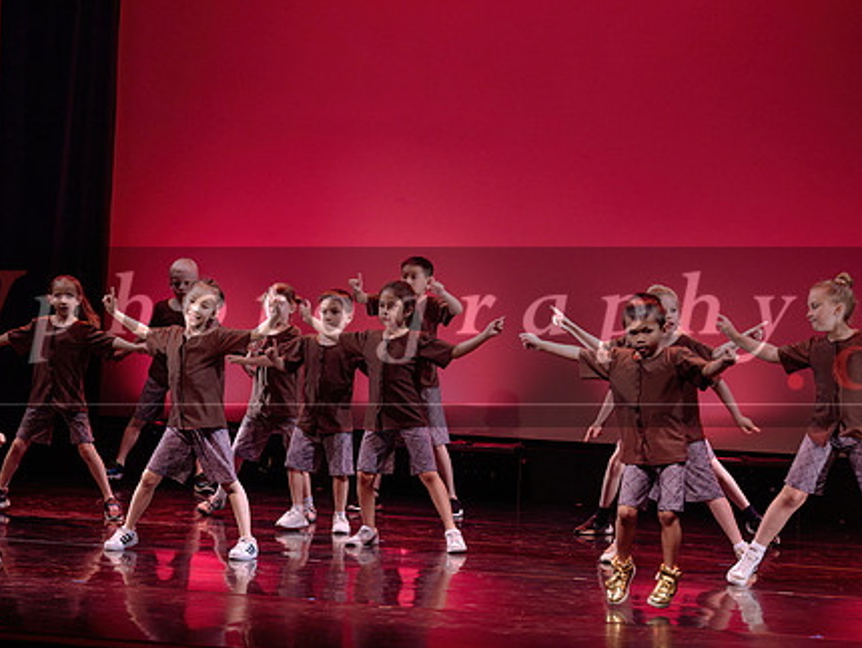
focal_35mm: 127
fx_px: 3164
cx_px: 385
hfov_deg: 15.5
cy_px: 264
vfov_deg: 11.7
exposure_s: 1/320
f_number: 2.8
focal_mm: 98
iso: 1600
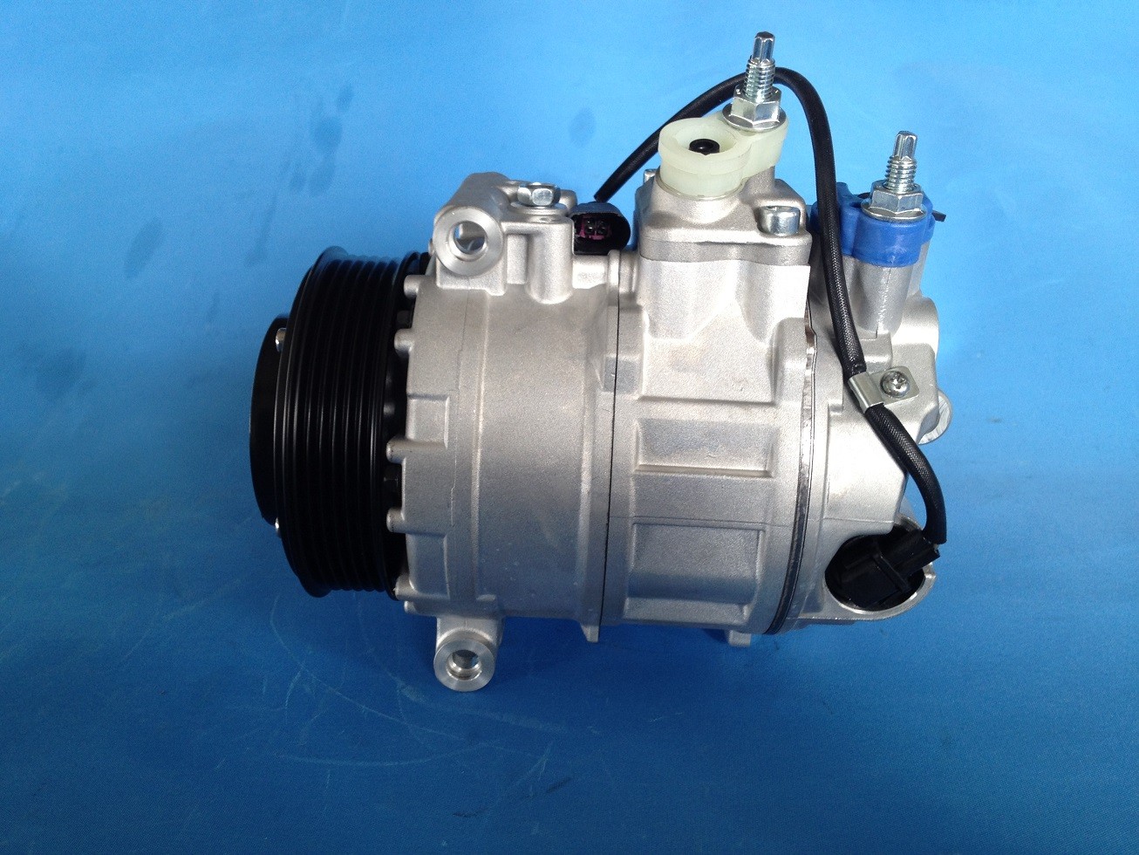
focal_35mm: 35
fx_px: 1152
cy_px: 428
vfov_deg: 40.7
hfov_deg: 52.6
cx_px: 570
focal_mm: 4.28
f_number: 2.4
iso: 64
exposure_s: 1/20
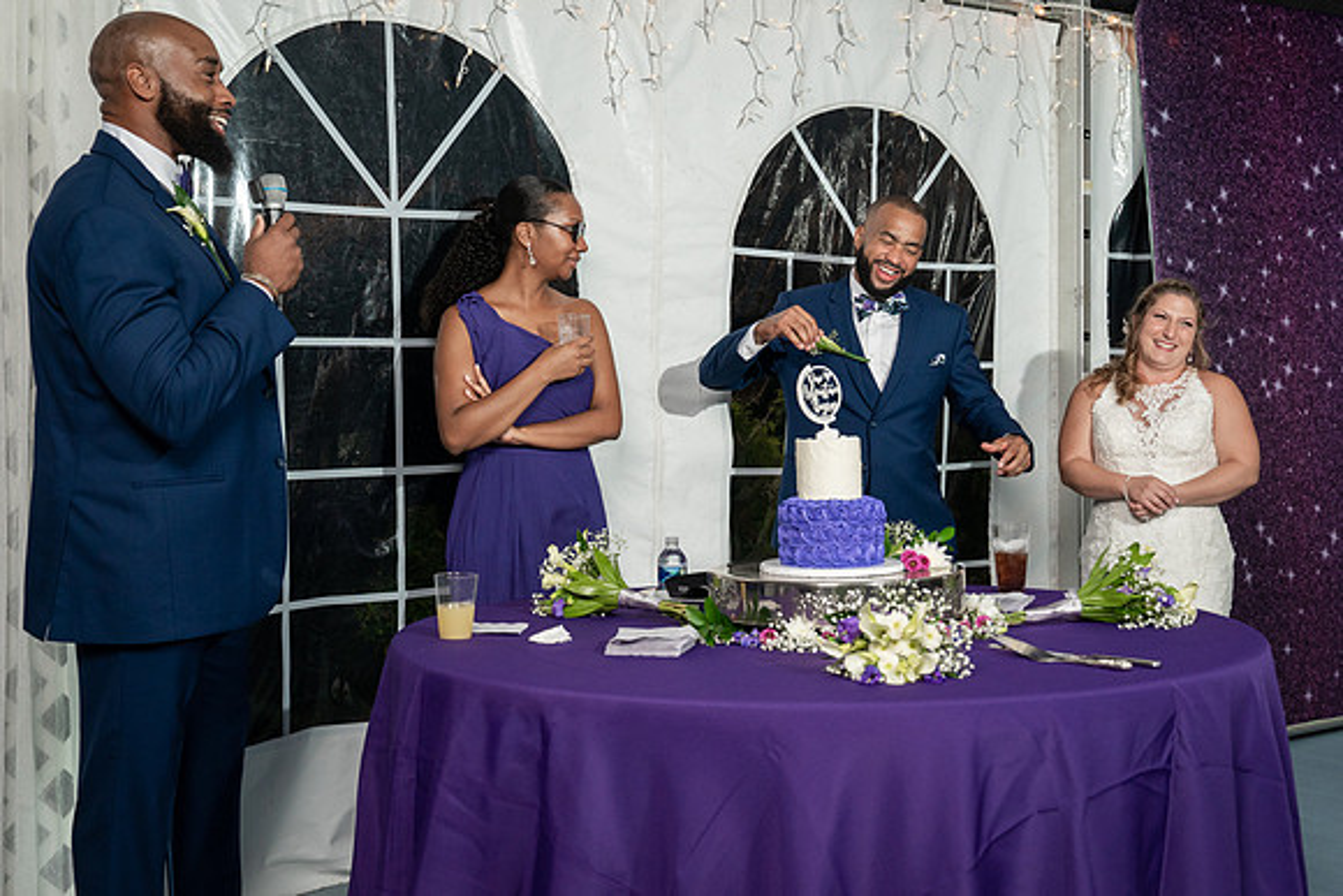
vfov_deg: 31.0
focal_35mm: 43
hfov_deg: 45.1
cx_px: 674
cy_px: 448
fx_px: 1616
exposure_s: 1/200
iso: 1600
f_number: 5.6
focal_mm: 43
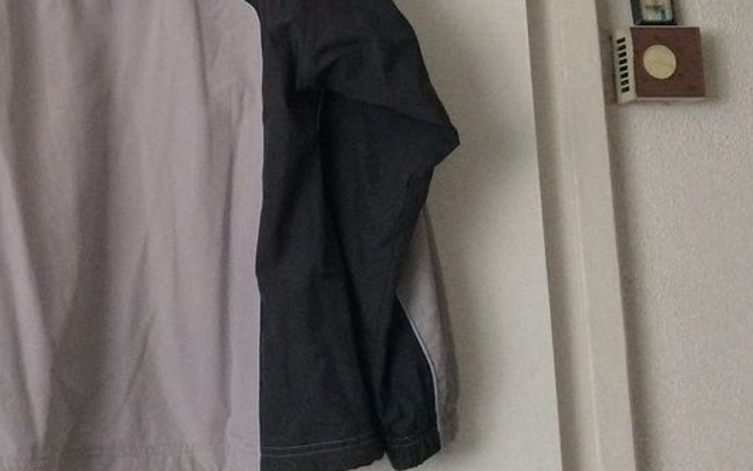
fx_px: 1314
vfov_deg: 20.0
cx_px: 115
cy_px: 66
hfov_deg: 30.9
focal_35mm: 64
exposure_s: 1/25
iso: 160
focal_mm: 3.3
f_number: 2.4
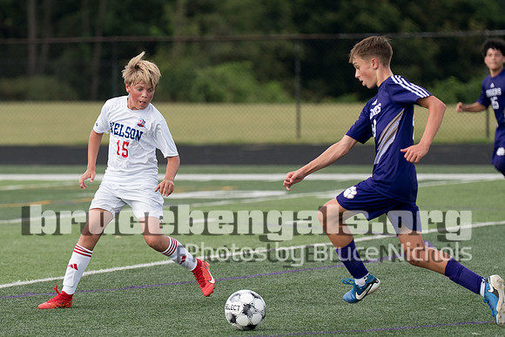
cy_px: 189
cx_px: 167
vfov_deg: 4.1
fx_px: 4700
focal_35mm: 335
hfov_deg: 6.1
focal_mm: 162
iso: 320
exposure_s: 1/2000
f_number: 2.8
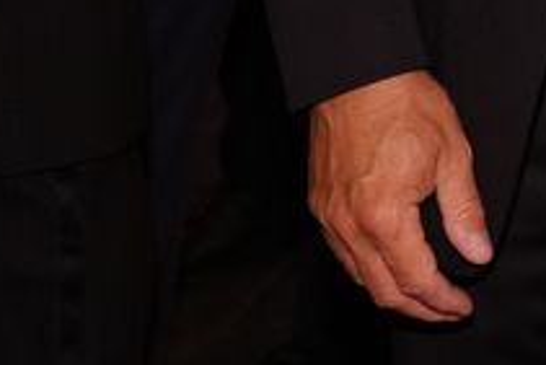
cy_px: -484
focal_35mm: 199
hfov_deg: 9.3
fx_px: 3020
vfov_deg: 6.6
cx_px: 1307
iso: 2500
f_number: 4
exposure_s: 1/25
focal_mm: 35
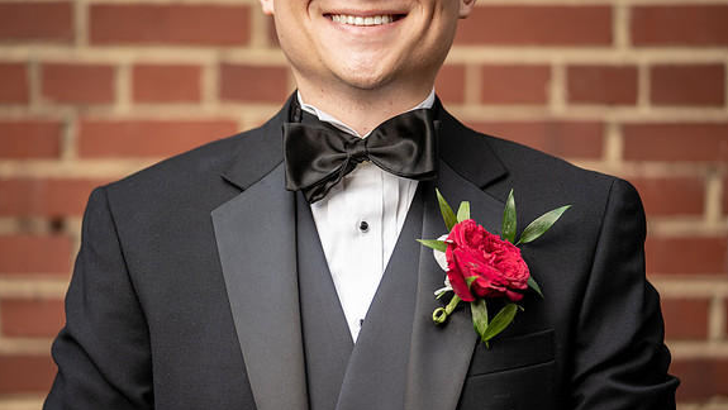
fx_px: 2858
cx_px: 353
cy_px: 231
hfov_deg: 14.5
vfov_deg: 8.2
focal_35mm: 148
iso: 100
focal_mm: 136
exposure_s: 1/250
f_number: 2.8
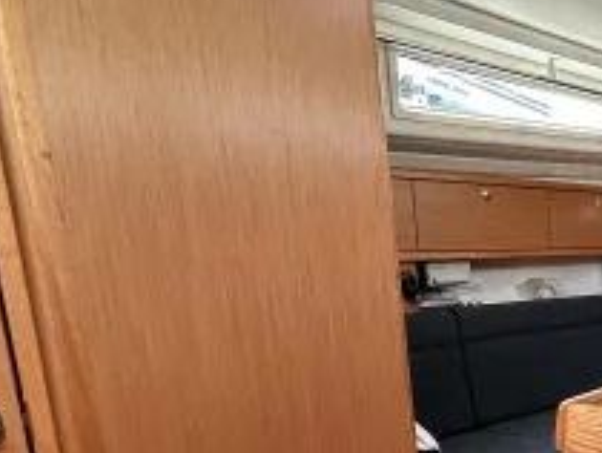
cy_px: 370
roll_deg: +0.4
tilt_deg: -10.1
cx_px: 751
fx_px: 696
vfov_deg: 34.8
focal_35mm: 40
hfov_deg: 35.1
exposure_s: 1/99
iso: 250
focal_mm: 2.22
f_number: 2.2
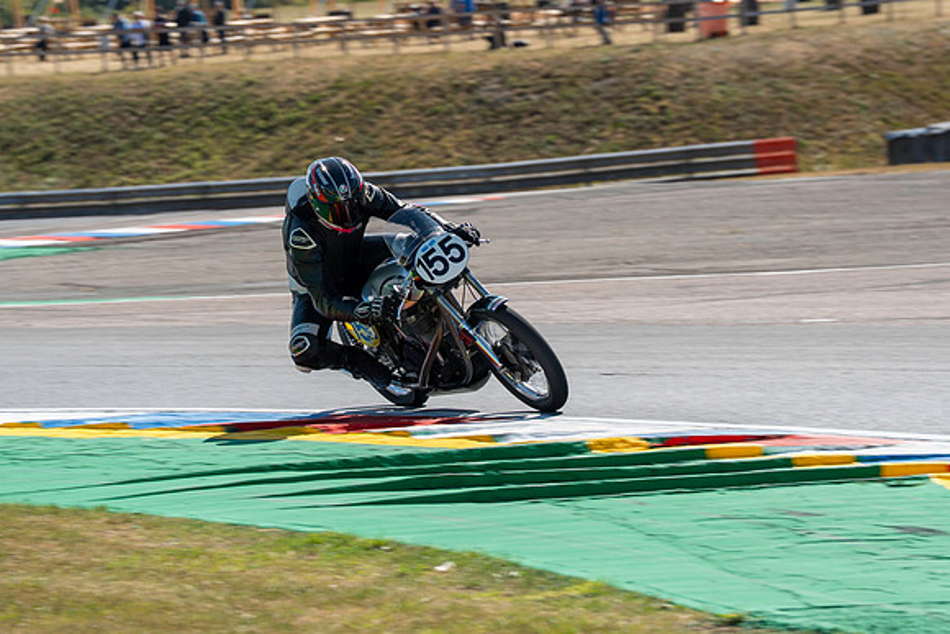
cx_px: 405
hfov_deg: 8.2
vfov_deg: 5.5
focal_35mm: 250
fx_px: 6588
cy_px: 282
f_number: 9
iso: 160
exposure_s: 1/320
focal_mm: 200
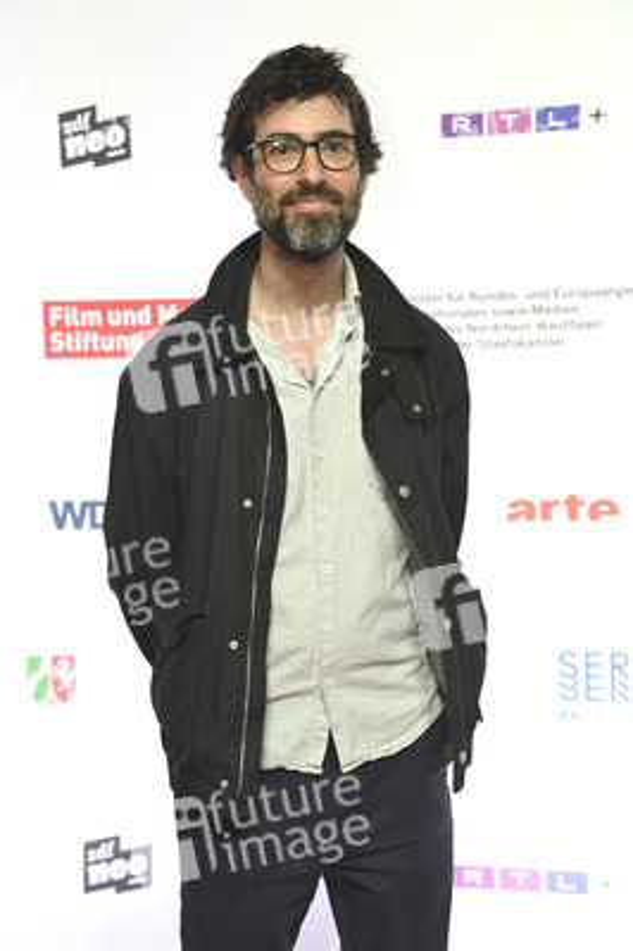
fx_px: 1691
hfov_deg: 21.2
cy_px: 476
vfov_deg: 31.4
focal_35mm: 64
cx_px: 316
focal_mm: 64
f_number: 4
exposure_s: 1/400
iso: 1600
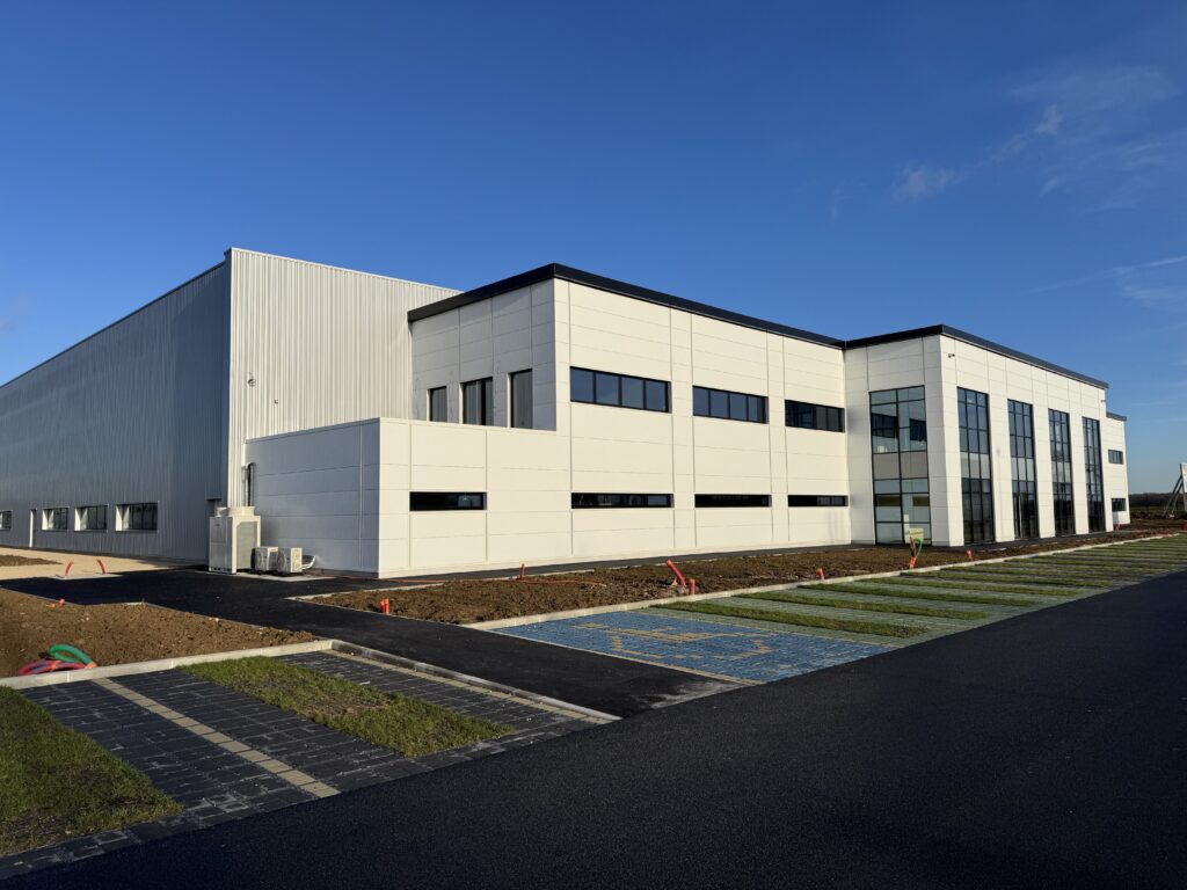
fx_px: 823
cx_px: 594
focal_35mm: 24
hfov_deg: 71.6
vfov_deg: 56.8
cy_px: 445
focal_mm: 6.76
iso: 80
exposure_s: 1/6410
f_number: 1.78
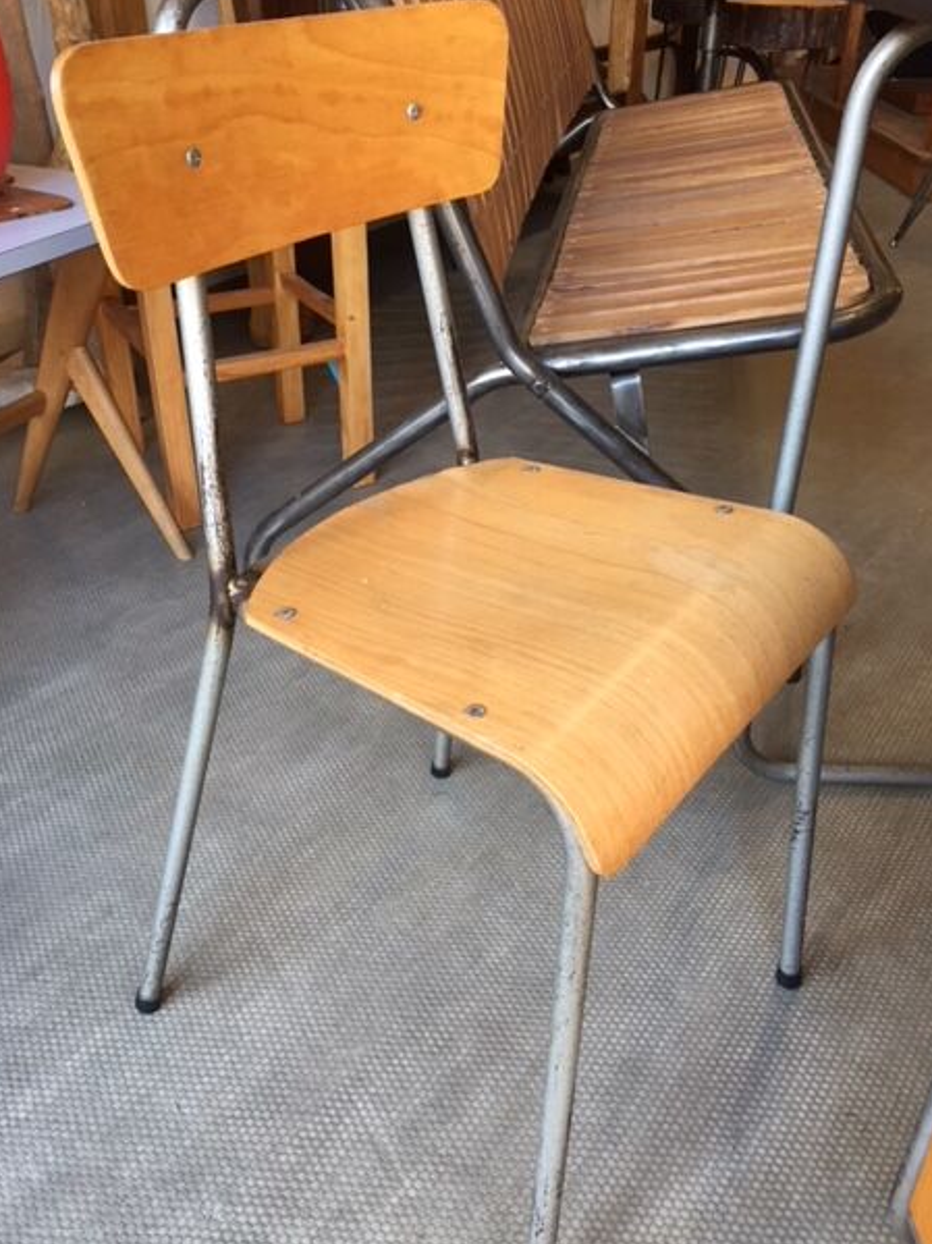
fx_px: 1113
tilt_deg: -33.1
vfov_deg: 58.3
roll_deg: +1.5
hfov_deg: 45.4
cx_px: 450
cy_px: 592
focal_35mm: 31
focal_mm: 4.15
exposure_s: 1/33
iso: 64
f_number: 2.2
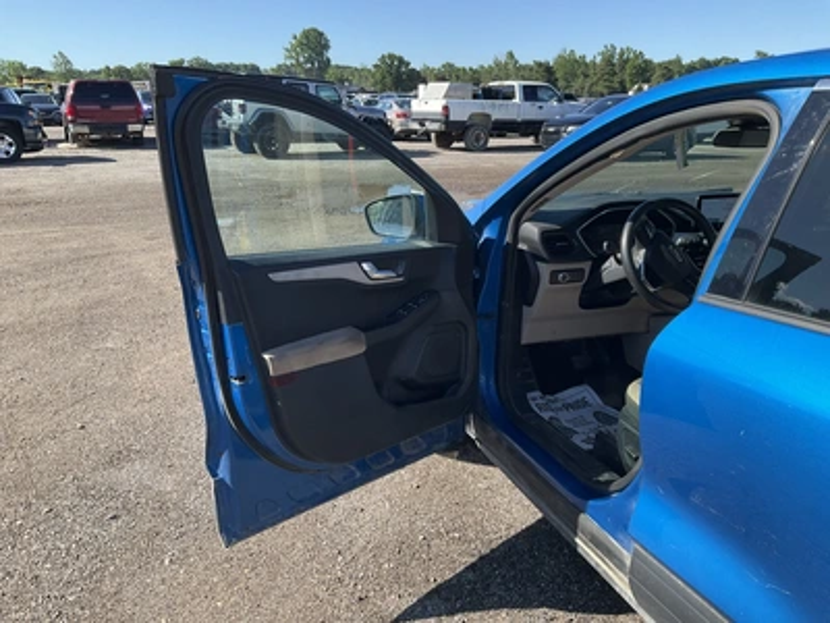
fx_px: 695
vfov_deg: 48.2
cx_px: 415
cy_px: 312
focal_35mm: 29
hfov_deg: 61.7
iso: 25
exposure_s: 1/599
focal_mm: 3
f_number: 1.8
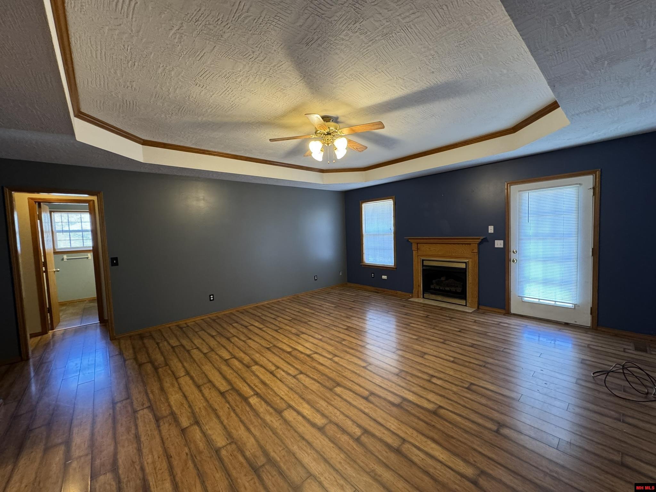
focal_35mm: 14
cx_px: 328
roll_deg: +2.1
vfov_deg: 85.7
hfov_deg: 102.1
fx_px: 265
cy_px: 246
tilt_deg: -4.2
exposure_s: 1/60
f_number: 2.2
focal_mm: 2.22
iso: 400
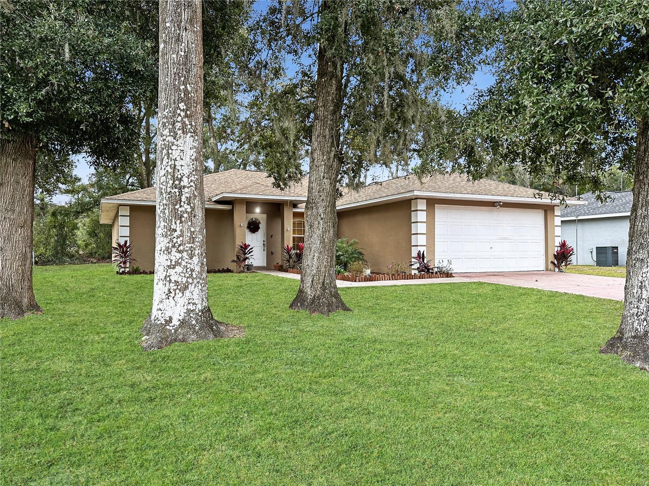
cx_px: 324
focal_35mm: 24
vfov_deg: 56.8
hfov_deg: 71.6
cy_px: 243
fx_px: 450
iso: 80
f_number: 1.78
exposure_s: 1/329
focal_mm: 6.86
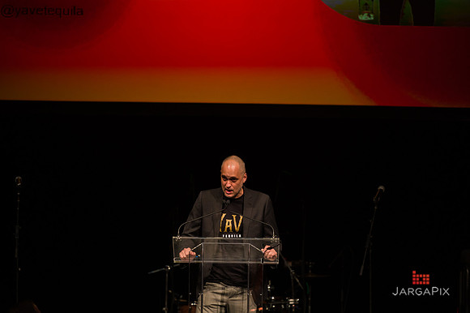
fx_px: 2610
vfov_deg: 6.9
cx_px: 235
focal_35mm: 200
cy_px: 156
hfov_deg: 10.3
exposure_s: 1/500
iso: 1600
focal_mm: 200
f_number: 3.2
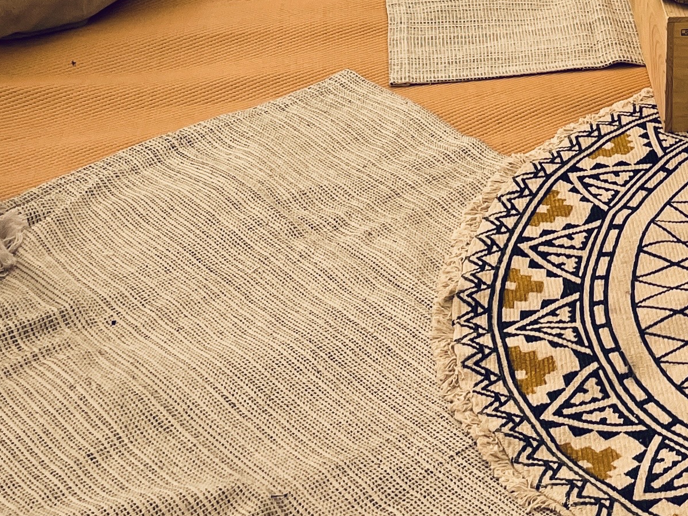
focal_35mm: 88
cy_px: -339
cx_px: 775
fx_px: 1749
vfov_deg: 15.1
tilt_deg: -9.7
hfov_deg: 21.1
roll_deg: +1.3
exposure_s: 1/2747
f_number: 1.6
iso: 32
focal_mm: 4.2
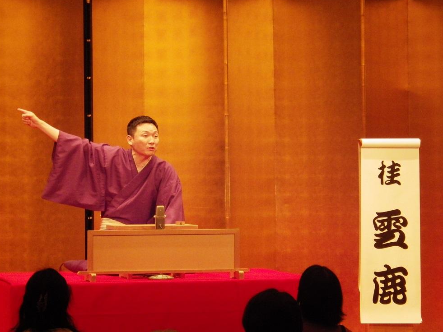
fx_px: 2022
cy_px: 163
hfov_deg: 12.5
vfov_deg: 9.4
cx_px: 222
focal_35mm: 158
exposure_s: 1/60
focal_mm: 27.8
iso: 800
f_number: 5.2
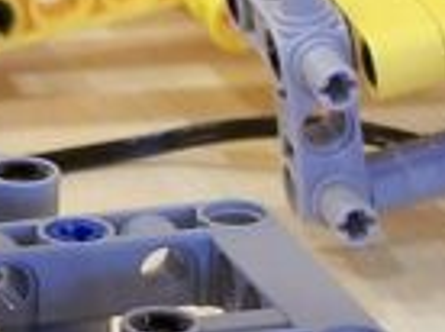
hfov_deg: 2.5
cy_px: -74
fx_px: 10023
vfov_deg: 1.9
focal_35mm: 781
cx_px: -771
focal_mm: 17.5
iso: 80
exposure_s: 1/8
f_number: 3.2
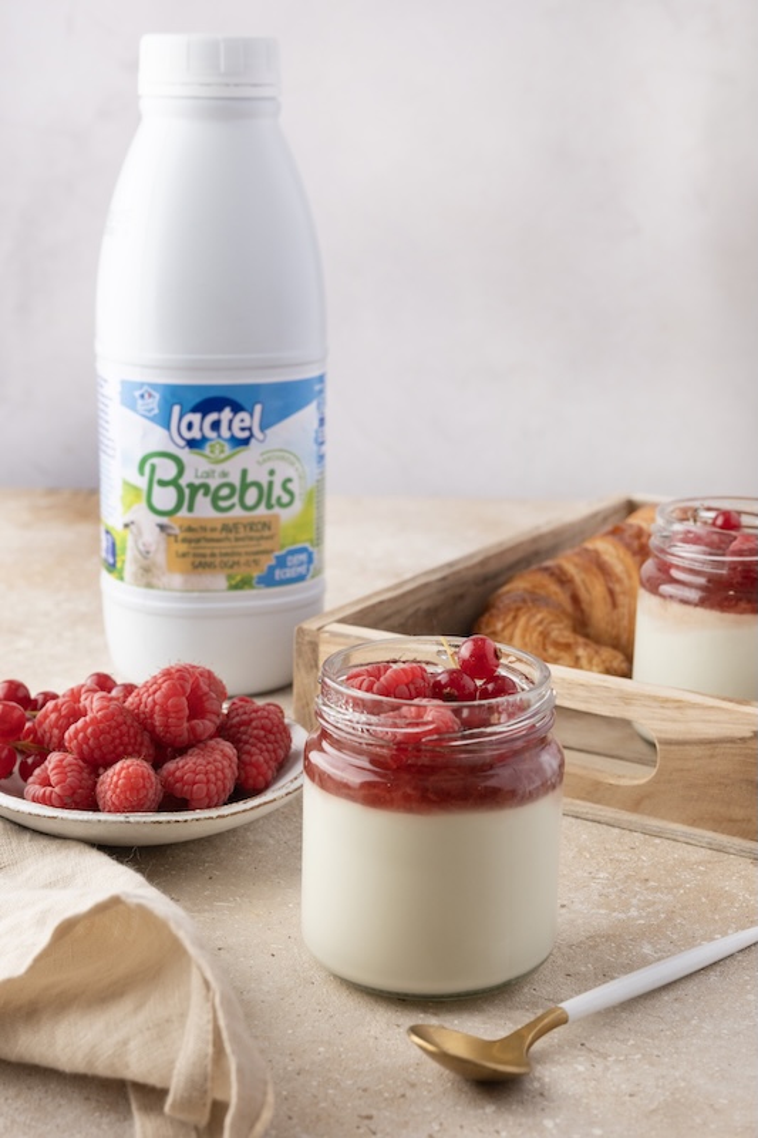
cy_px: 569
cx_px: 379
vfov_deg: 33.4
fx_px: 1896
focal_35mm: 60
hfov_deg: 22.6
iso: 640
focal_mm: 60
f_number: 11
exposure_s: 1/200
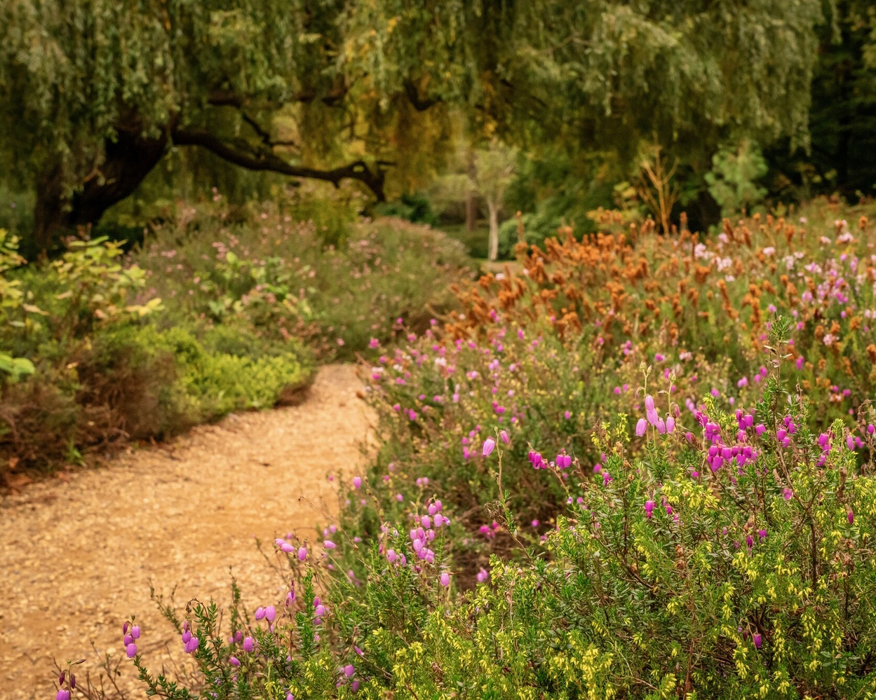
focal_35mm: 53
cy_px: 350
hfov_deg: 35.3
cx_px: 499
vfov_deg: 28.6
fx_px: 1374
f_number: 11
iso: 6400
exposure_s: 1/640
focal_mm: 47
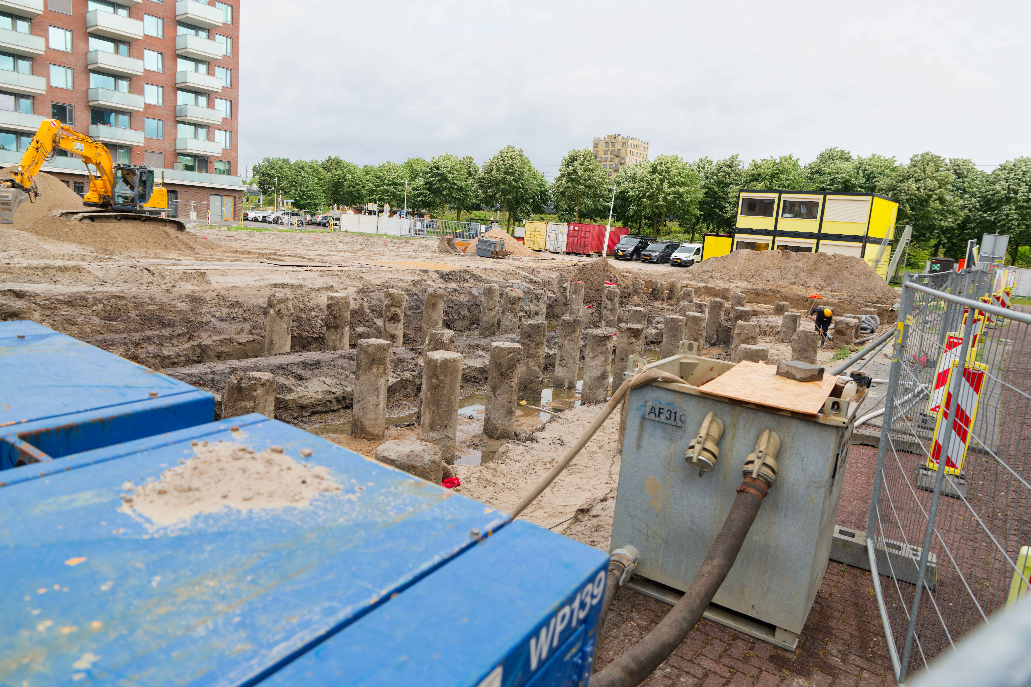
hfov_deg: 73.7
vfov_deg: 53.1
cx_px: 516
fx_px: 687
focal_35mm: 24
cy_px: 344
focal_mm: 24
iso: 64
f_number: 4
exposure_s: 1/250
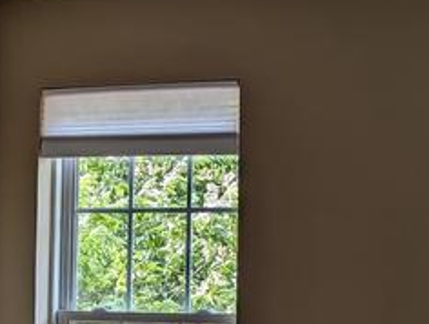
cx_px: 571
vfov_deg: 14.2
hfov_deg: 17.6
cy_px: 268
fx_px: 1292
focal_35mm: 104
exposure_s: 1/90.6
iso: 15
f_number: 1.68
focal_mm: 6.9
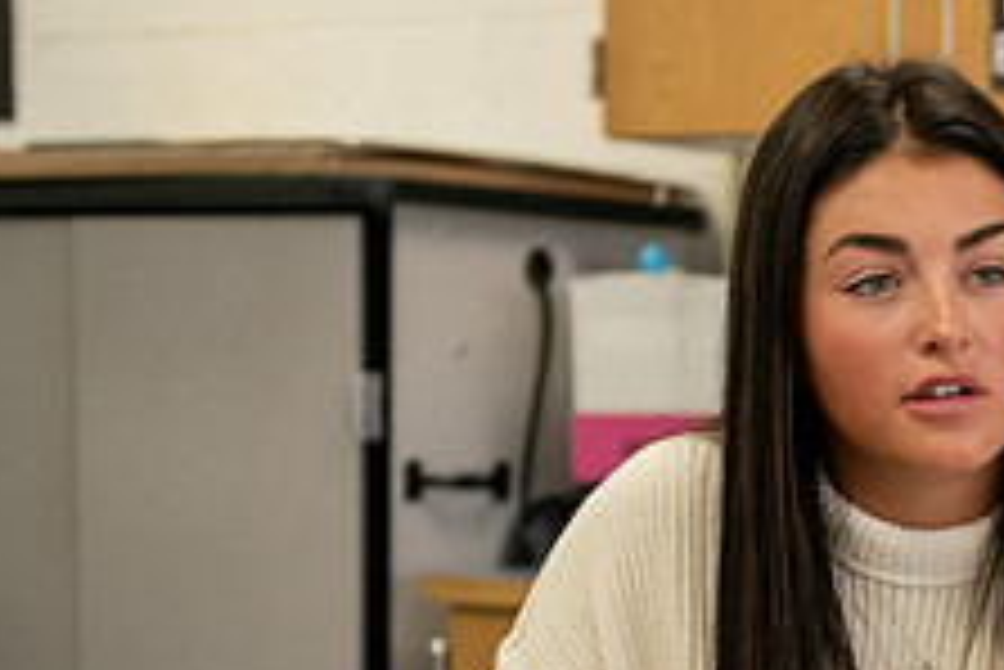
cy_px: 704
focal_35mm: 125
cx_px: 1054
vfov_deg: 10.9
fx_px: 3488
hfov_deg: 16.0
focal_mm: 48
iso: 1600
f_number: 2.8
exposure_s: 1/200
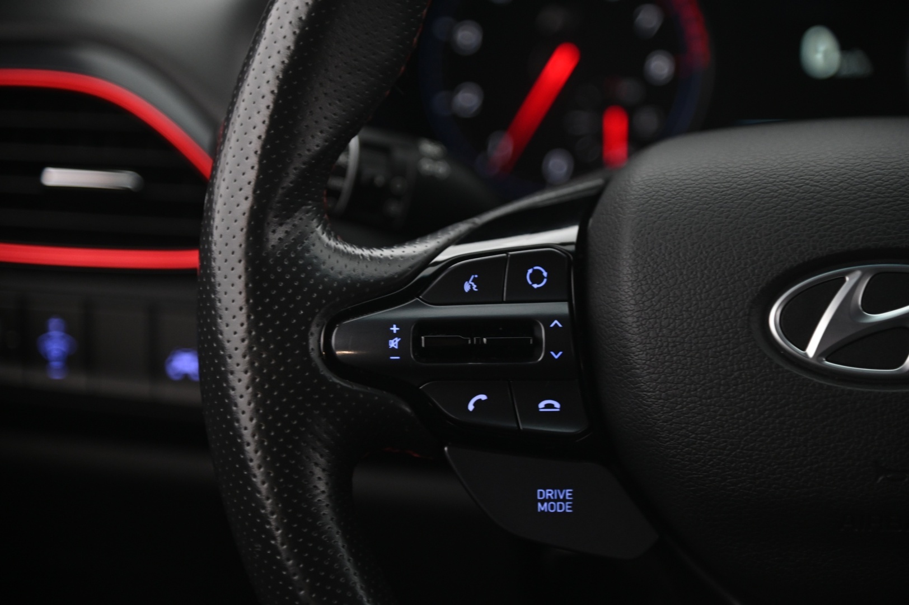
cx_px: 454
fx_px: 3027
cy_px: 302
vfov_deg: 11.4
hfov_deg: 17.1
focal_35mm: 120
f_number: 4
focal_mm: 120
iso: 2000
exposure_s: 1/20
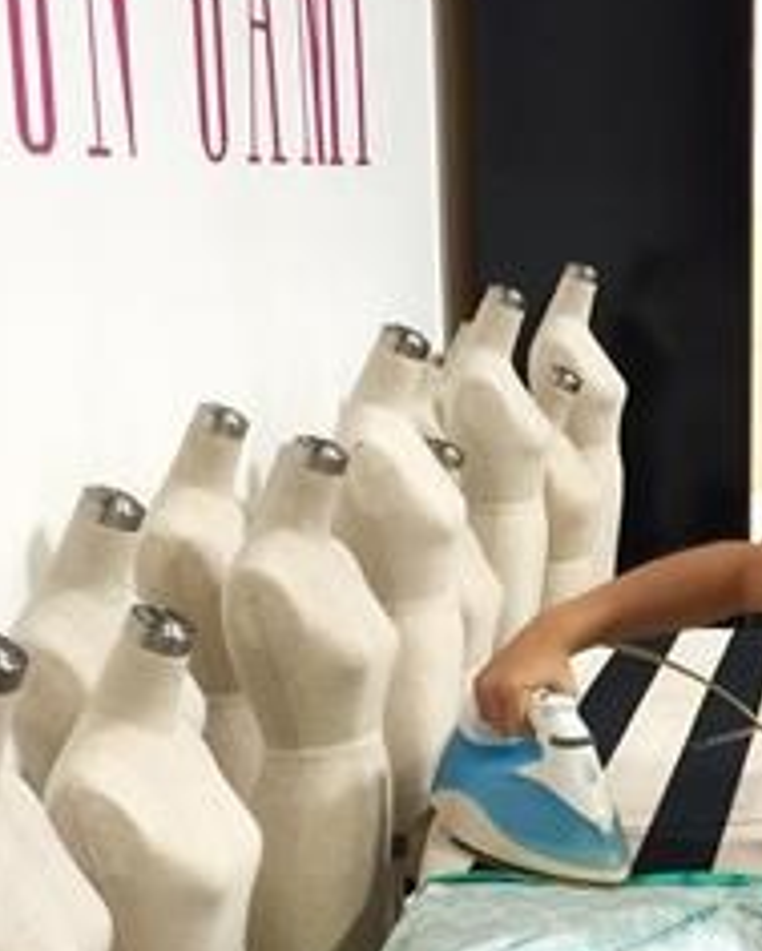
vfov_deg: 24.1
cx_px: 770
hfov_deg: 19.1
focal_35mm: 78
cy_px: 729
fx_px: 2197
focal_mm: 4.15
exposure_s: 1/15
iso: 64
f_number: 2.2
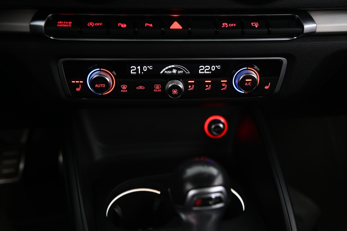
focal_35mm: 40
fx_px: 385
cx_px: 174
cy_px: 116
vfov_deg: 33.3
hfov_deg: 48.5
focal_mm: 40
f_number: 4
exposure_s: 1/15
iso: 2000
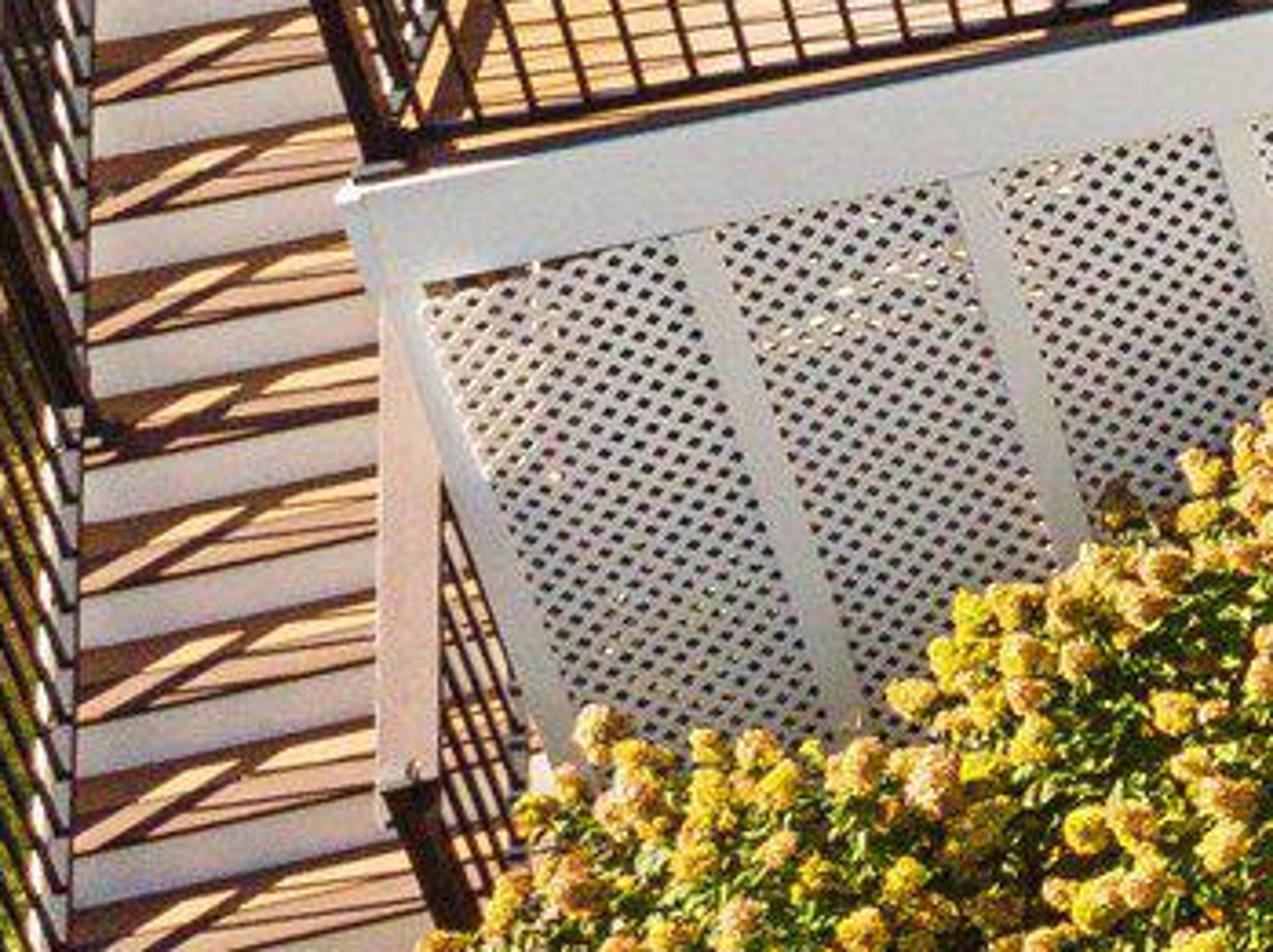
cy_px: -1005
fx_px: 5180
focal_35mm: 141
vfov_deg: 9.7
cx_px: 3607
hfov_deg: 10.6
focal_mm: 4.5
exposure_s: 1/640
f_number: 2.8
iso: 100
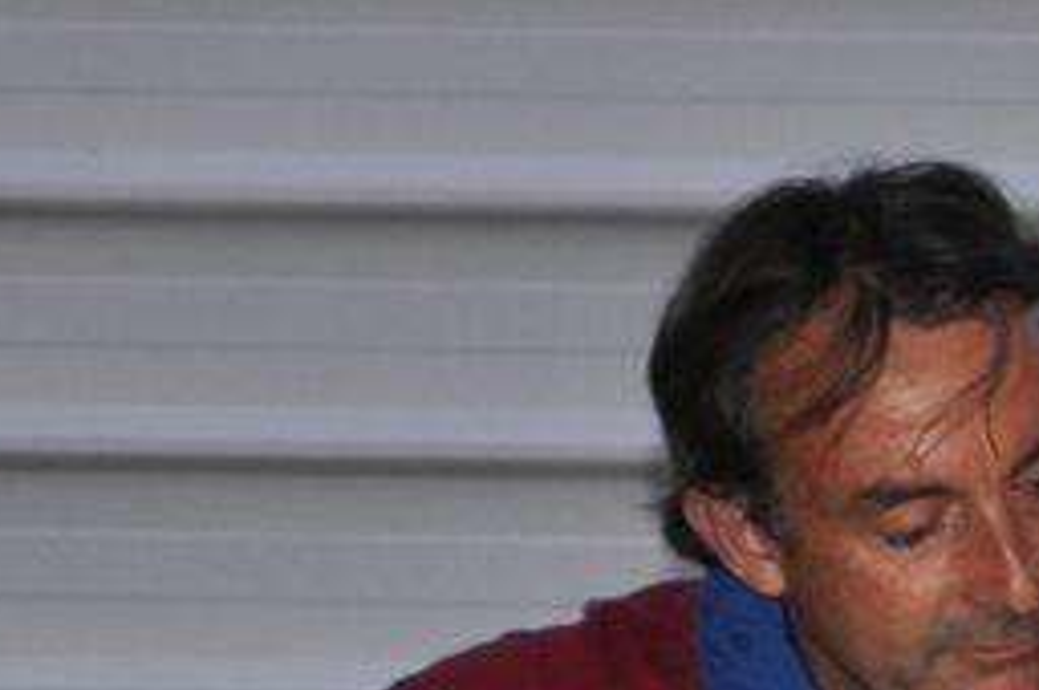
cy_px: 341
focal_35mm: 539
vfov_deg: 2.5
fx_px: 15536
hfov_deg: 3.8
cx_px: 2533
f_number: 5.3
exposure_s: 1/60
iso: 800
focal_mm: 72
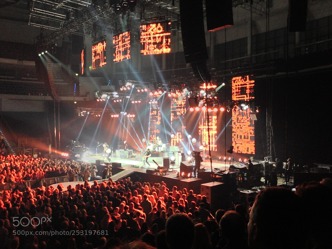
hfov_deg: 55.4
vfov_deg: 42.9
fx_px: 317
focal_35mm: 33
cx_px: 166
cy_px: 124
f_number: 2.4
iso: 200
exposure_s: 1/24
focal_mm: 4.13
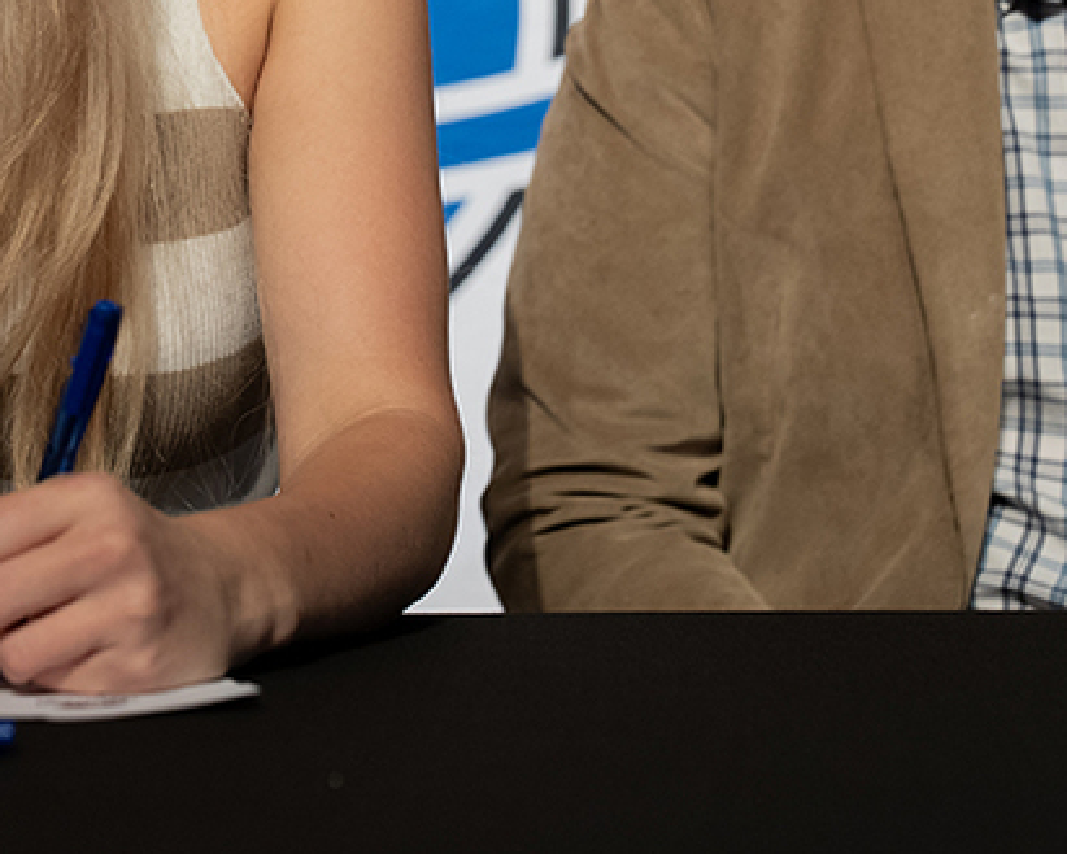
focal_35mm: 121
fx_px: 3822
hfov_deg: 15.9
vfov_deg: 12.6
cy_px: 0
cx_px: 413
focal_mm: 53
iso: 800
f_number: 3.5
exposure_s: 1/125
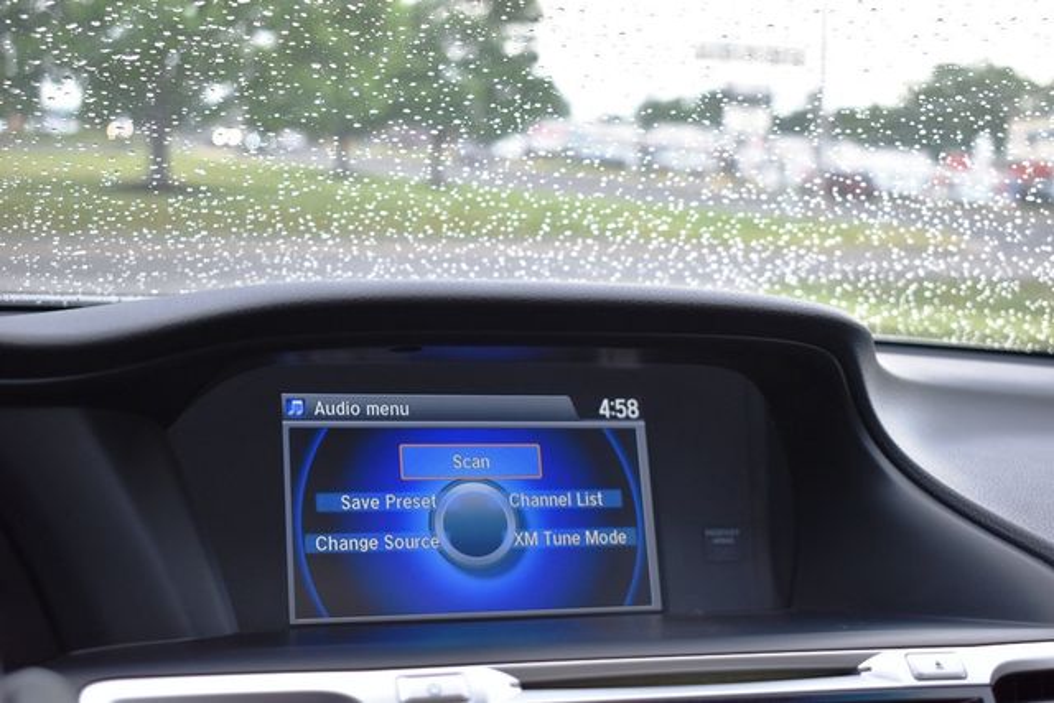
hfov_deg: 37.8
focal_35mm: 52
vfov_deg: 25.8
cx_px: 527
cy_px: 352
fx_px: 1537
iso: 720
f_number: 4.5
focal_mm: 35
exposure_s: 1/250
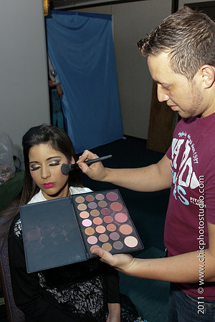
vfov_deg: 53.1
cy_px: 161
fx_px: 322
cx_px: 108
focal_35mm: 36
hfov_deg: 36.9
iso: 800
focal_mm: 24
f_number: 5
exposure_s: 1/160
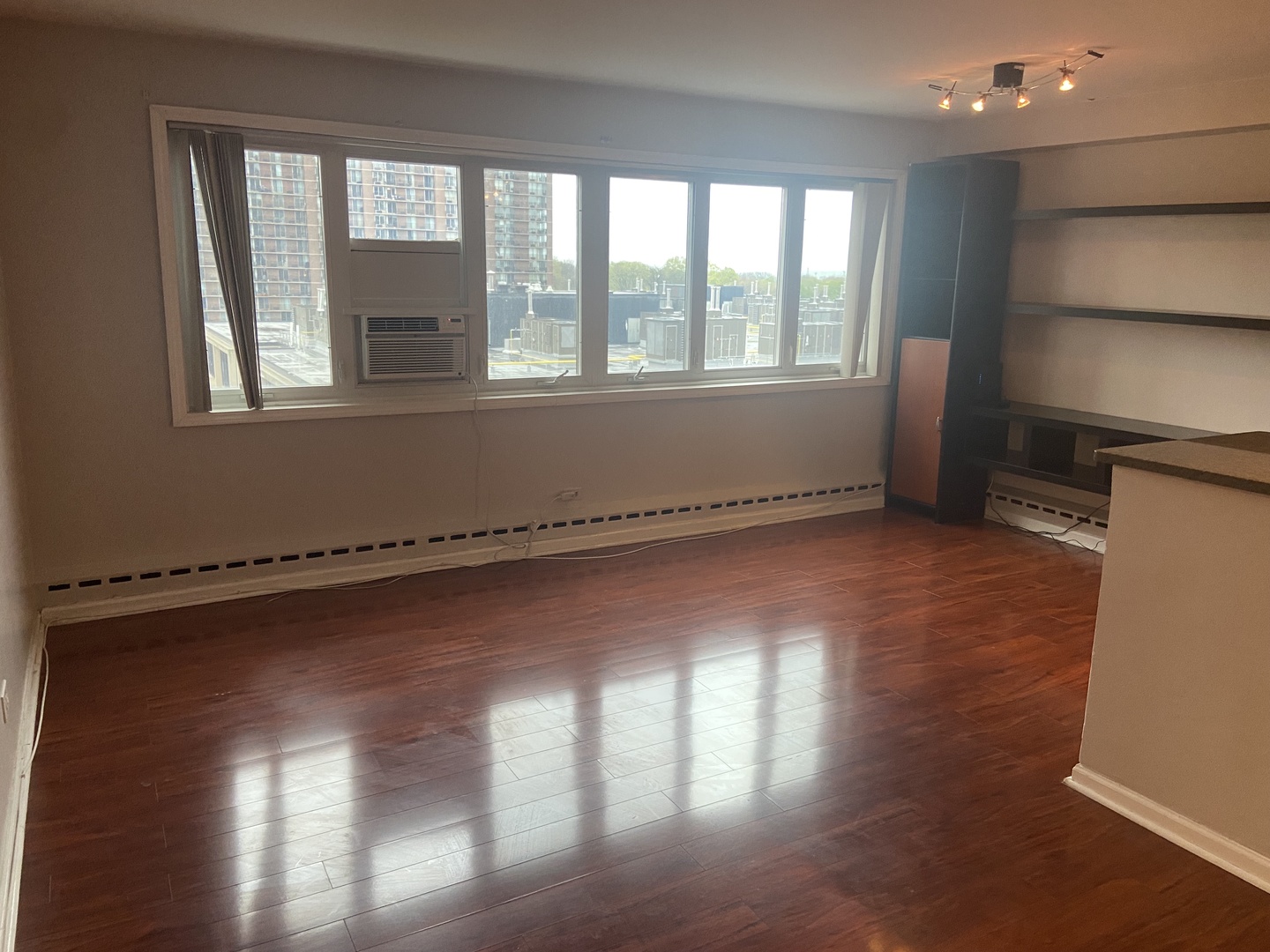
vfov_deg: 53.1
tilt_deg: -12.1
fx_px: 954
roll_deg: -0.1
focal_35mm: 26
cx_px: 635
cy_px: 476
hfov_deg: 67.3
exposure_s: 1/60
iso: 160
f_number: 1.8
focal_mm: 4.25
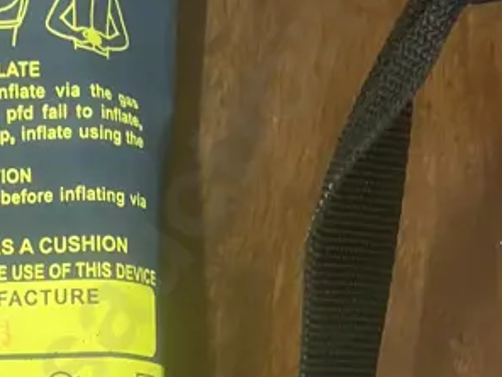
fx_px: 1407
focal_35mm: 97
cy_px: 384
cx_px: 59
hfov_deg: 19.9
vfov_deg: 15.0
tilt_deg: -83.8
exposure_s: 1/33
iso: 320
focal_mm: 3.99
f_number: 1.8
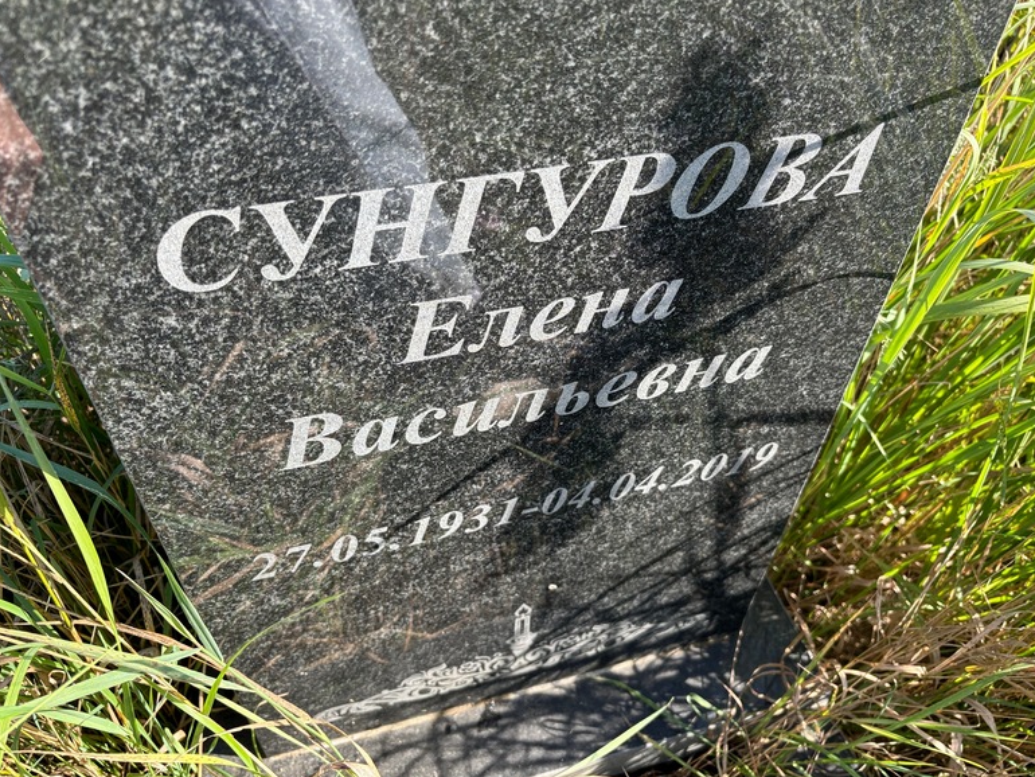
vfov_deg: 51.4
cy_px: 379
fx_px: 808
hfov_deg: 65.3
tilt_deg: -46.4
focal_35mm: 27
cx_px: 511
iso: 50
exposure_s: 1/517
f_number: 1.6
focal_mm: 5.96
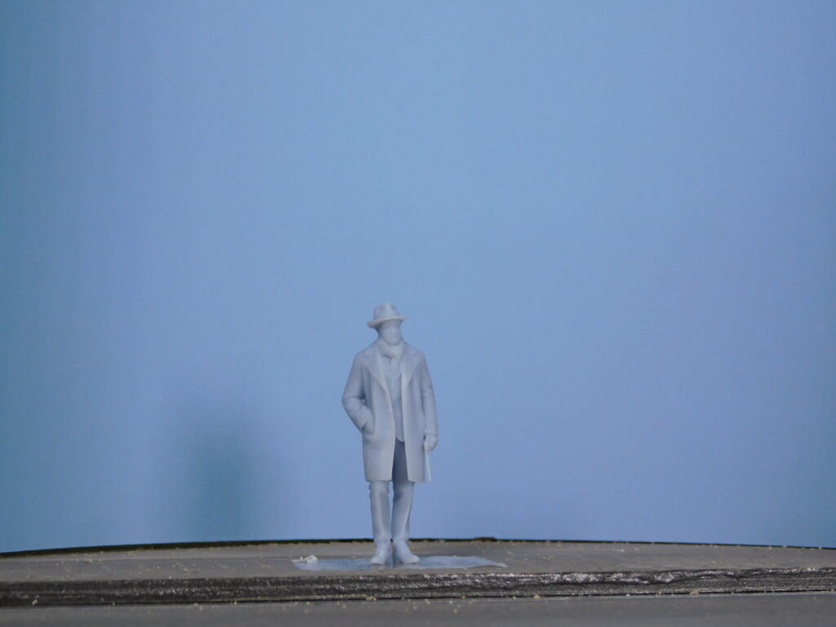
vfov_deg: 11.1
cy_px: 314
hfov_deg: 14.7
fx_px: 3236
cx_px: 418
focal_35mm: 134
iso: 125
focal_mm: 23.7
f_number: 5
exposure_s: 1/50
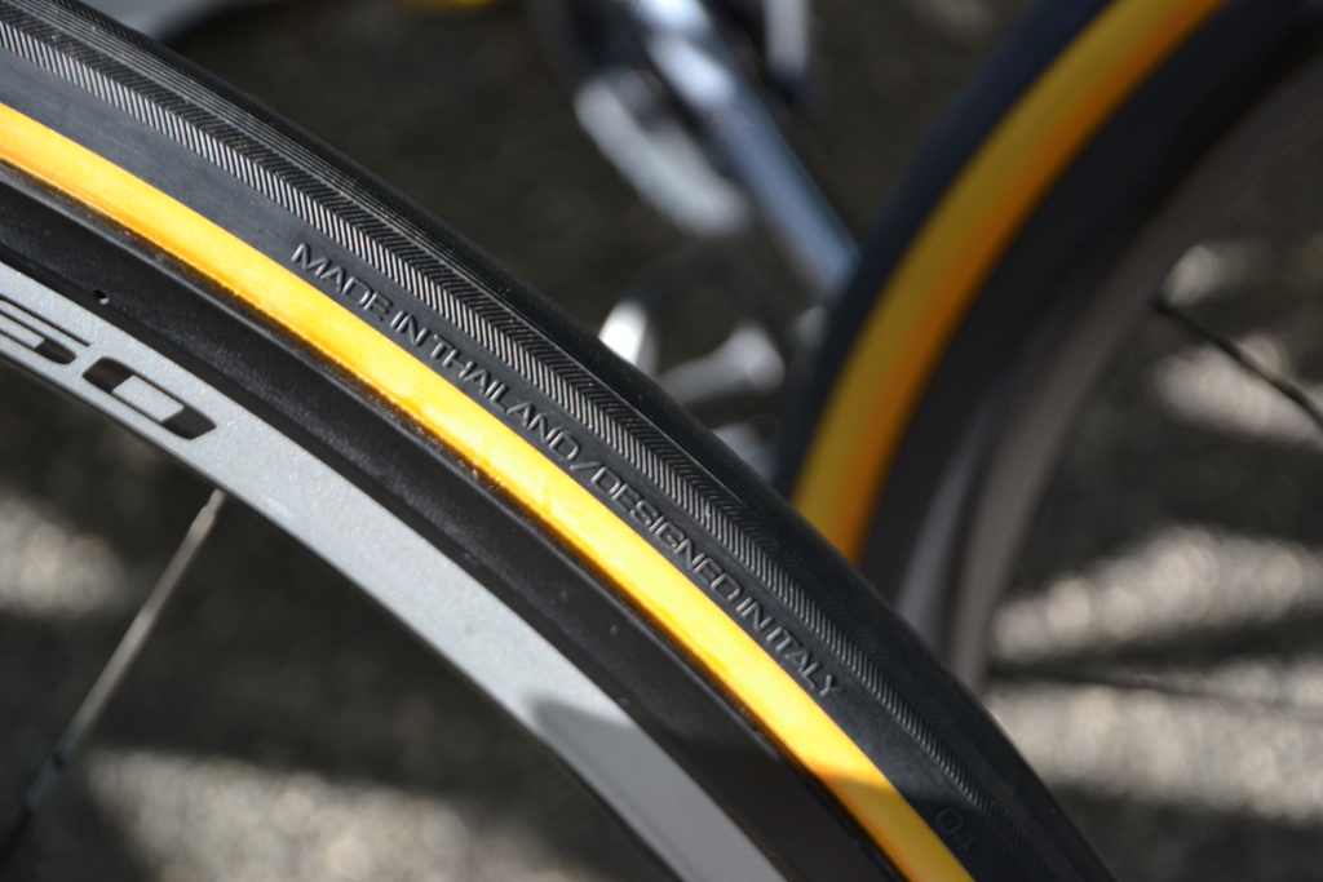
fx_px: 4410
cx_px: 662
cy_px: 441
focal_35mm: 120
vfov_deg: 11.4
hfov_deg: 17.1
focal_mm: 80
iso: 140
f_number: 5.3
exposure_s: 1/125
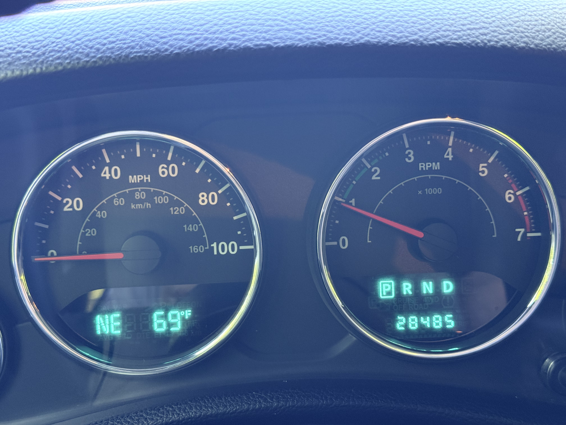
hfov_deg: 39.7
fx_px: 785
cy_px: 212
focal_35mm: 48
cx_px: 283
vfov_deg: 30.3
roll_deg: -4.1
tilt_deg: -18.9
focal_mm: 6.76
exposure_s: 1/40
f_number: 1.78
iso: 250
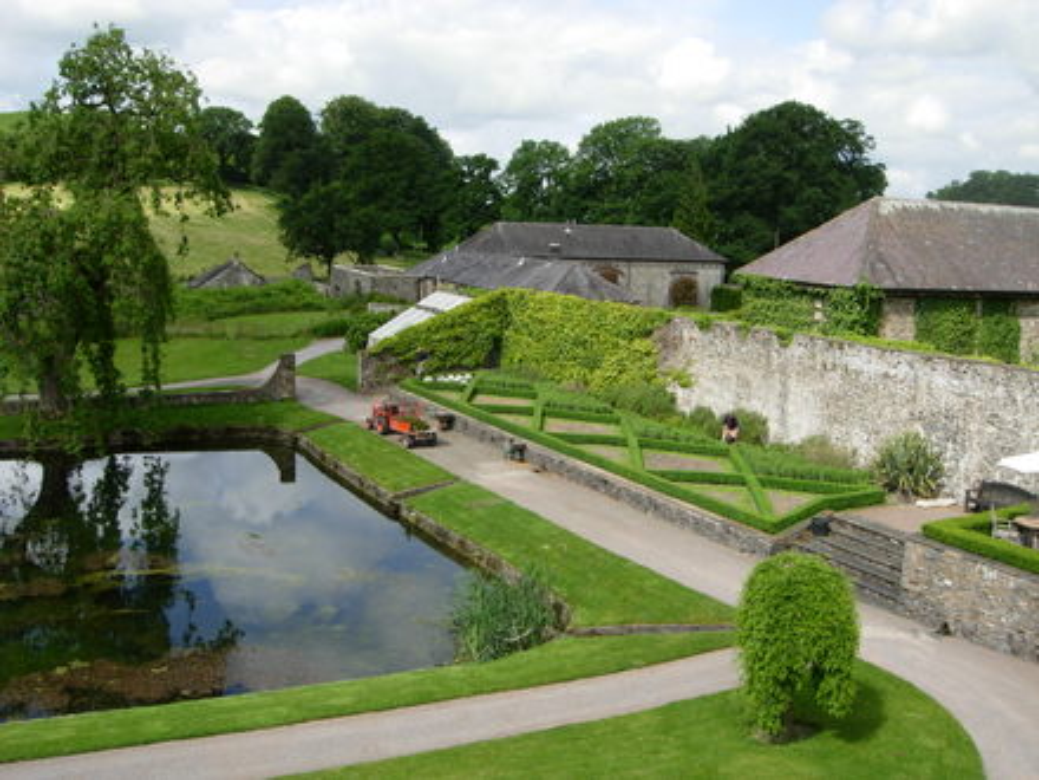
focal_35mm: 36
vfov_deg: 39.7
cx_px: 520
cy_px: 390
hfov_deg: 51.4
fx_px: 1081
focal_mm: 7.5
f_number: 5.4
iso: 50
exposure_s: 1/256
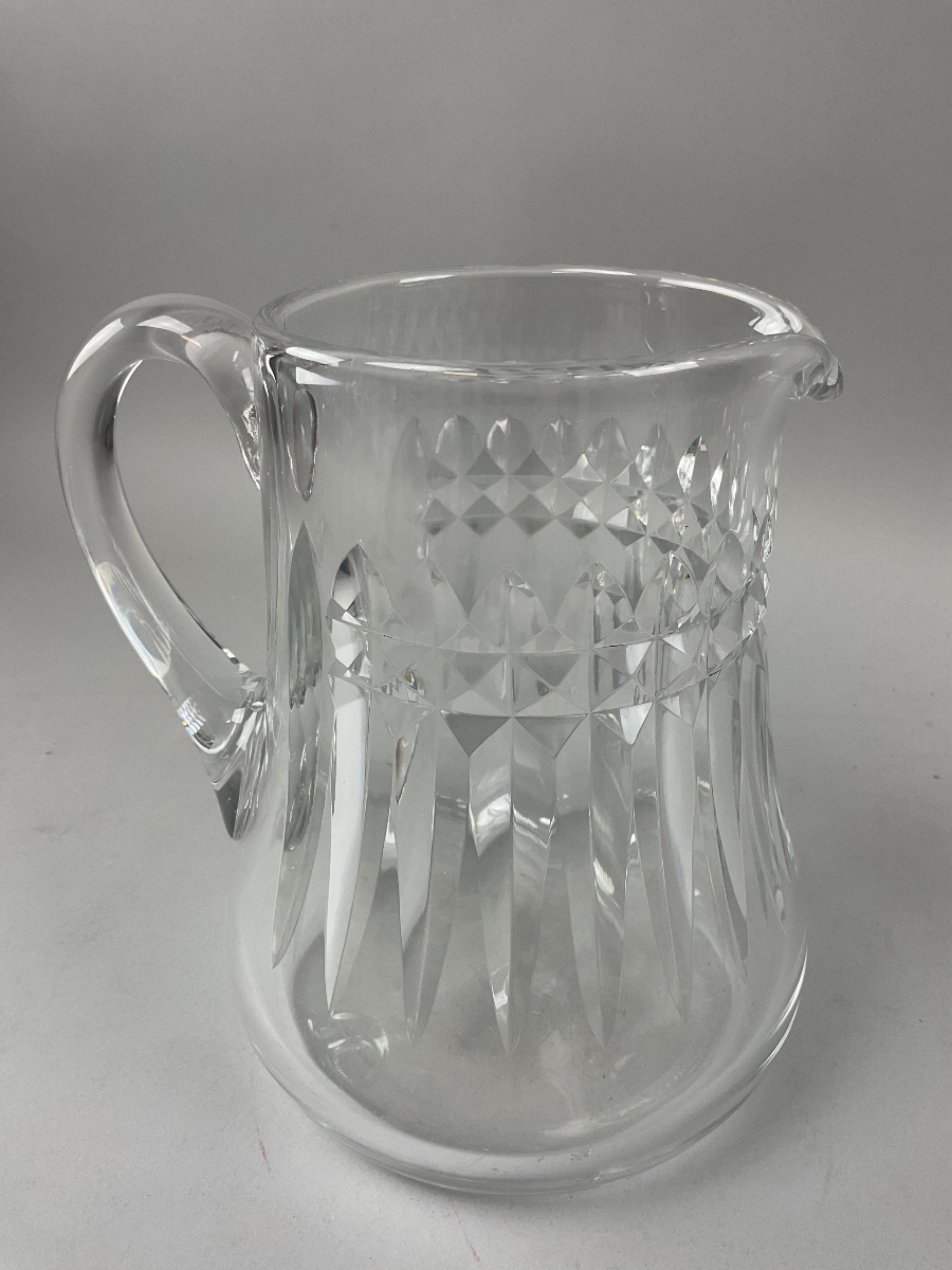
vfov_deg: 61.7
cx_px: 476
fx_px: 1063
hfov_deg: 48.2
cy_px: 635
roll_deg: +0.4
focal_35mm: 29
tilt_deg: -27.0
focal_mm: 3
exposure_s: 1/100
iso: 40
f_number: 1.8
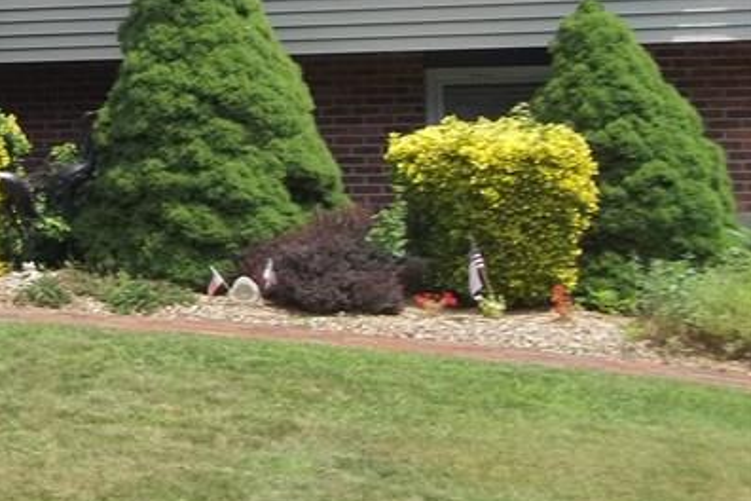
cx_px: -214
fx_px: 1794
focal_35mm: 86
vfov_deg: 15.7
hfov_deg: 21.5
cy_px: 72
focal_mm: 5.7
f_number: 8.8
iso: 64
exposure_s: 1/80
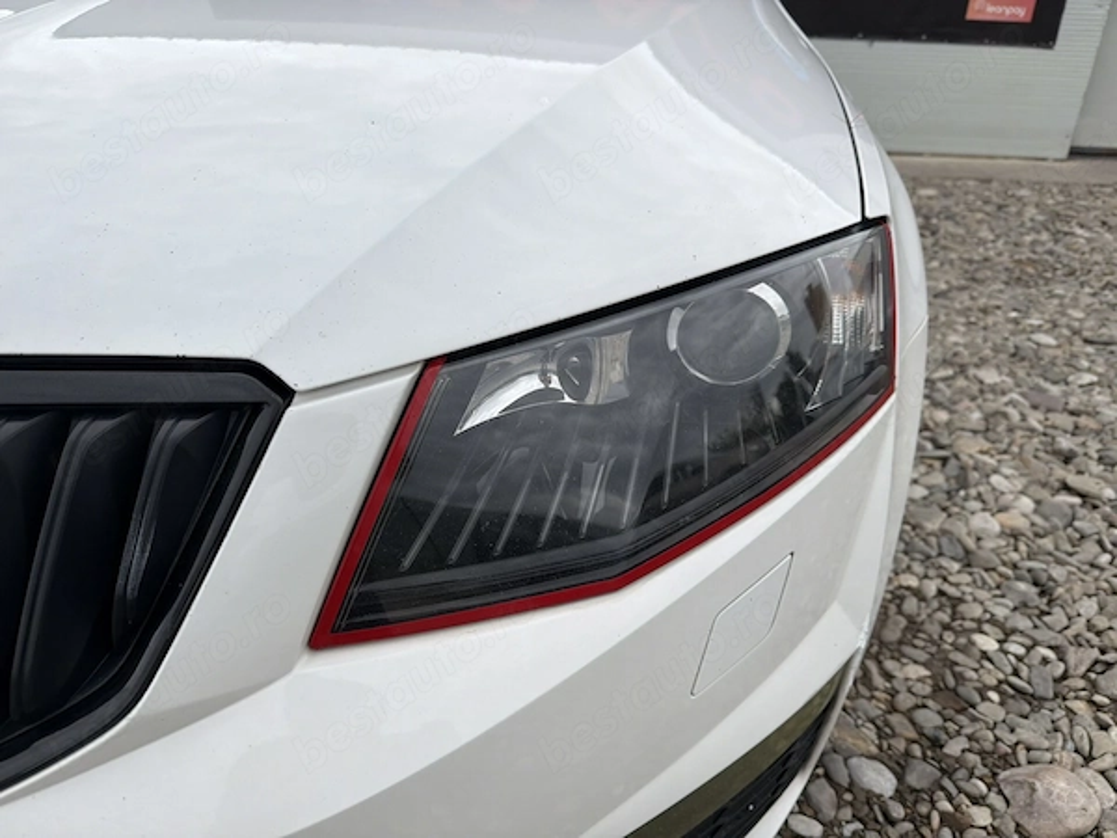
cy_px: 419
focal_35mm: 24
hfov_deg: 71.6
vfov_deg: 56.8
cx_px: 558
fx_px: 774
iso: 80
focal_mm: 6.76
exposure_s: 1/2000
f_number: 1.78
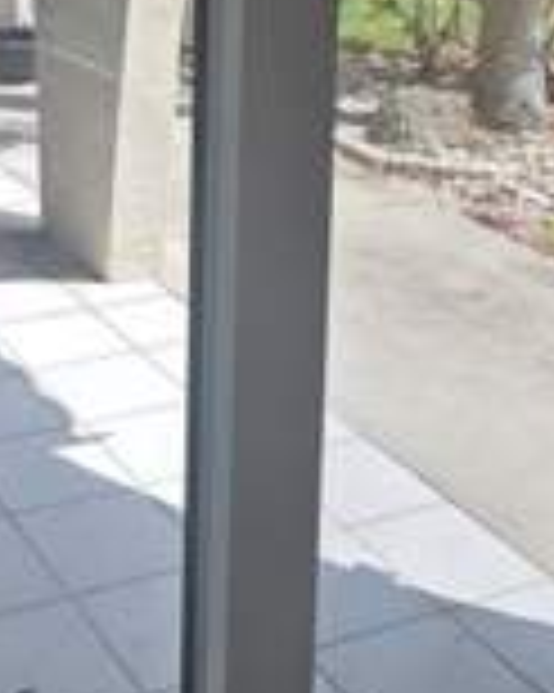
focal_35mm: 70
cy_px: 18
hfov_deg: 21.5
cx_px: 95
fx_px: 1436
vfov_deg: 25.9
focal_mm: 6.3
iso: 80
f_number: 1.7
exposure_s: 1/2503
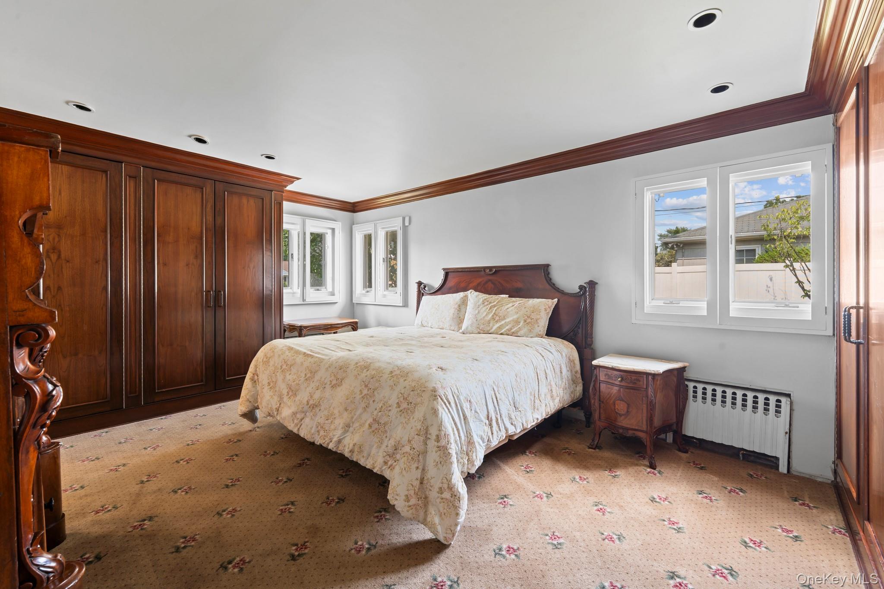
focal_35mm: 14
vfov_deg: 81.2
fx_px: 344
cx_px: 442
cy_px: 294
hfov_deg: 104.3
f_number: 10
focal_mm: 14
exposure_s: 1/1.25
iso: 200
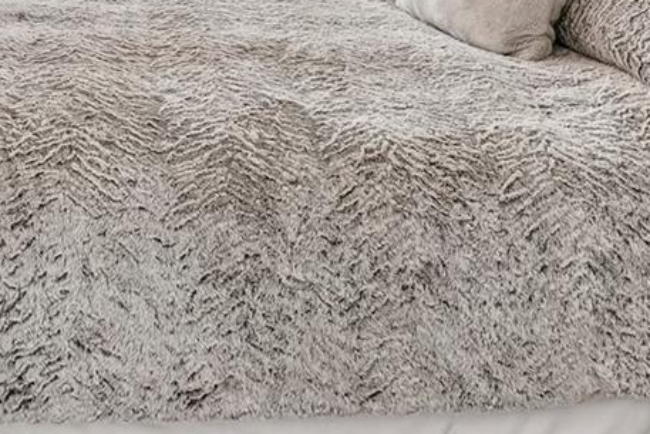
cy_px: -213
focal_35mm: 56
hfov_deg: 34.6
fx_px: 1011
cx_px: 139
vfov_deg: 20.7
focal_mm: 16
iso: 400
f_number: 8
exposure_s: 1/30
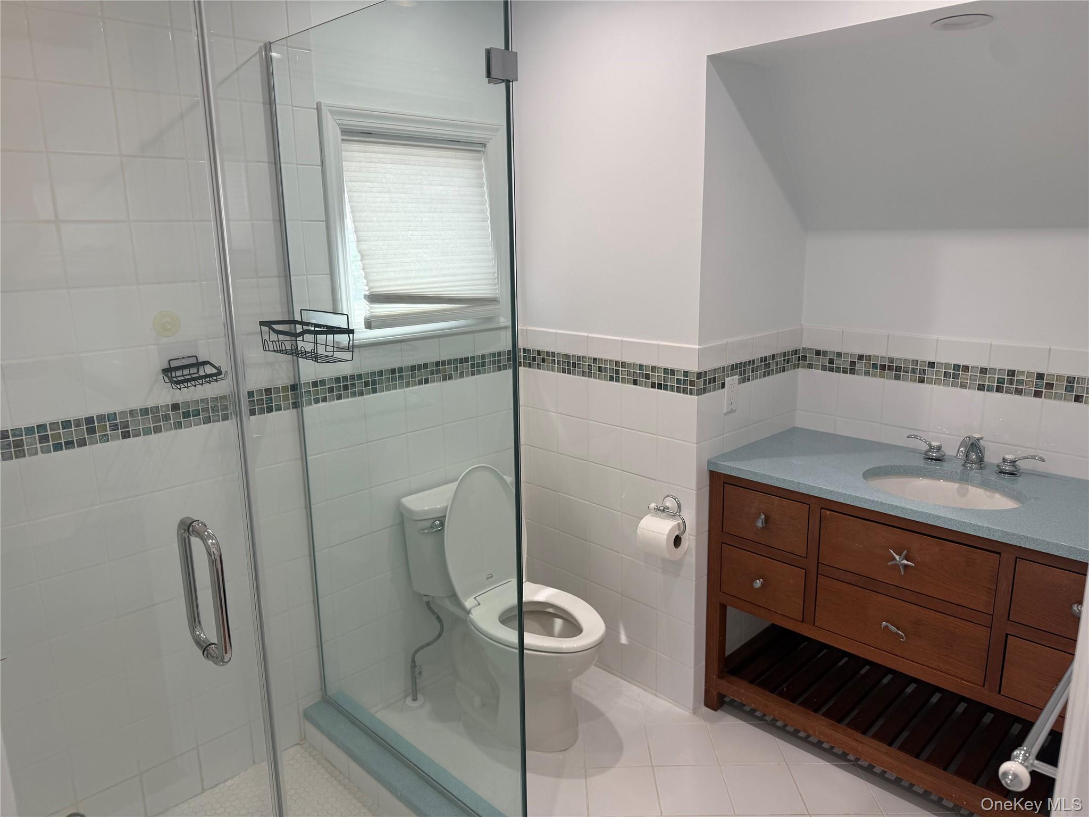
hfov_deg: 71.6
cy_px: 408
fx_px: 755
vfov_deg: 56.8
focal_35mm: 24
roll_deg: +0.5
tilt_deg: -11.9
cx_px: 544
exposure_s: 1/120
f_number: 1.78
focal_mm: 6.76
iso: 64
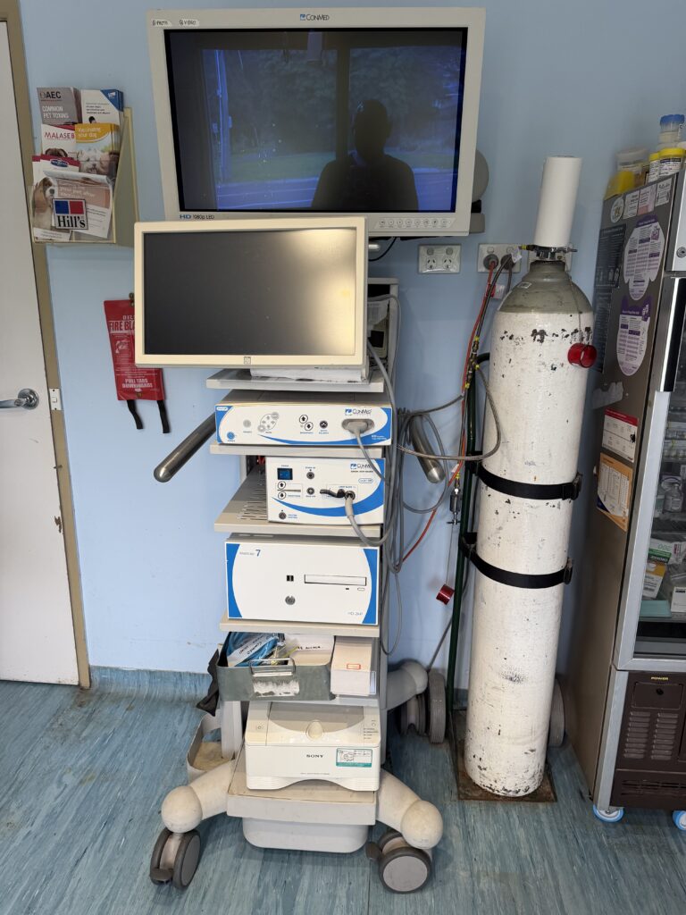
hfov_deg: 56.8
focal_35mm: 24
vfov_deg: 71.6
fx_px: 634
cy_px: 458
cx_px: 343
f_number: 1.78
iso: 160
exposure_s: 1/100
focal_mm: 6.76
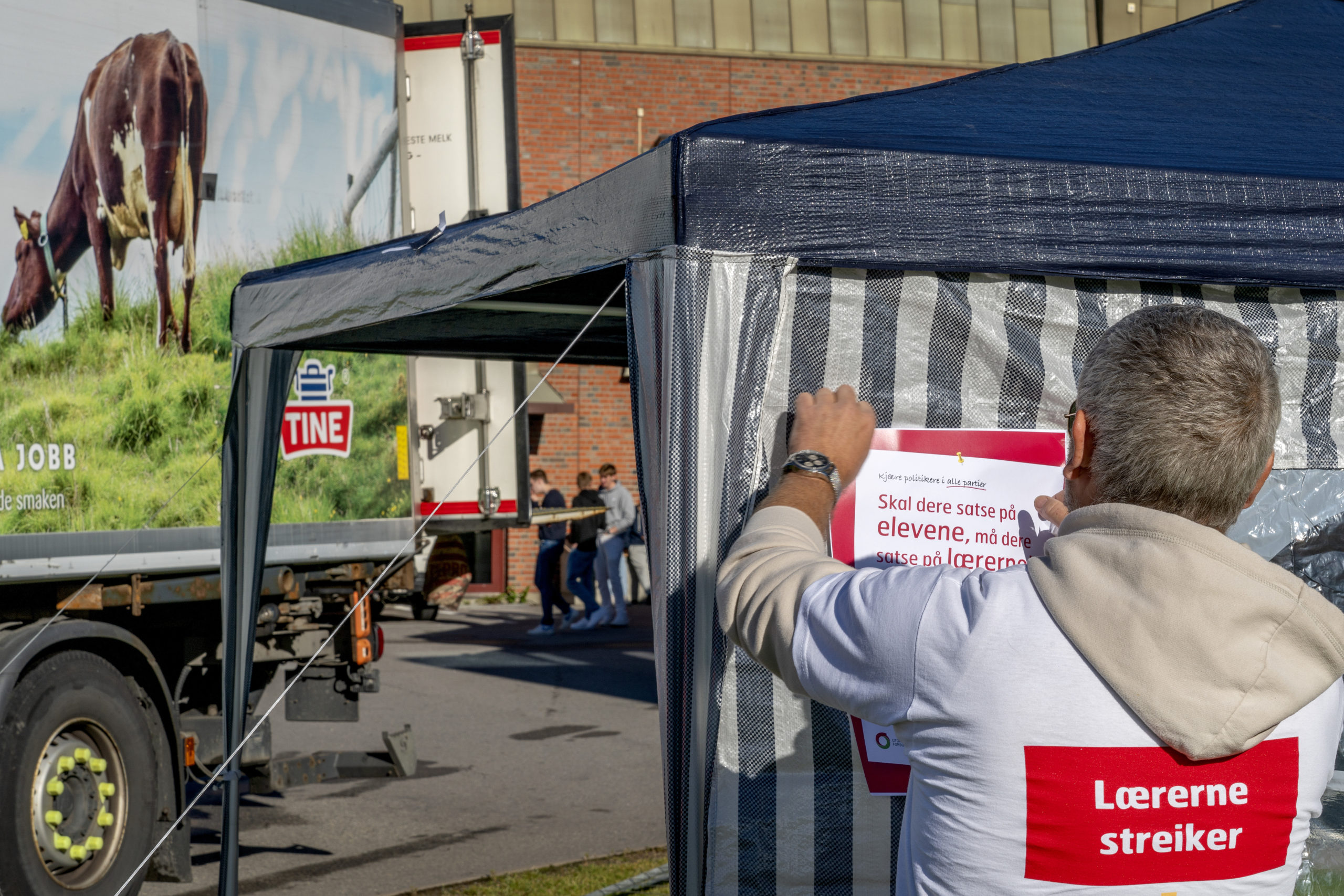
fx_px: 3248
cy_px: 448
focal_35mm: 87
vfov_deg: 15.7
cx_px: 672
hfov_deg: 23.4
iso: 100
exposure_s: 1/80
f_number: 22
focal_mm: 87
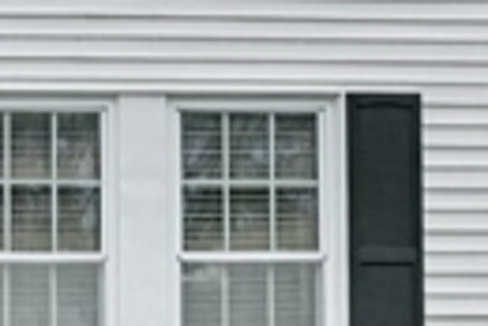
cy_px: 294
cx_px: -143
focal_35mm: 122
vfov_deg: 11.2
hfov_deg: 15.9
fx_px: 1655
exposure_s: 1/320
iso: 200
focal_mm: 15.5
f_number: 9
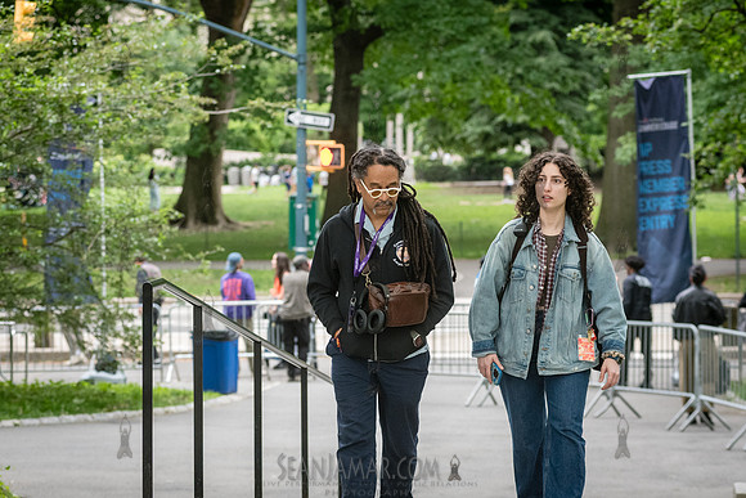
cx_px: 400
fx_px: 2556
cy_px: 270
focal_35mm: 123
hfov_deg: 16.6
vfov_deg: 11.1
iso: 4000
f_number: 4.5
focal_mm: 105
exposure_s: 1/400
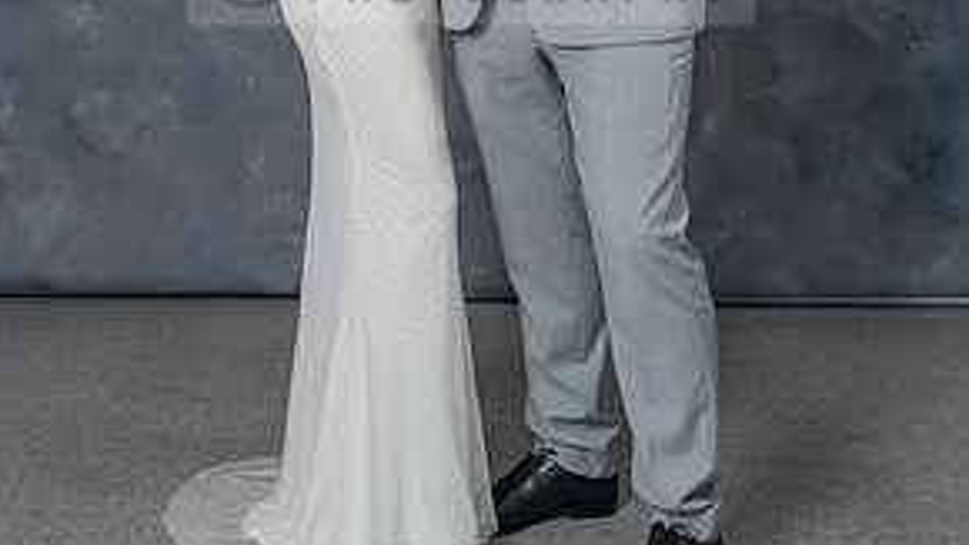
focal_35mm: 91
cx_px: 409
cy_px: -168
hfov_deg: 23.4
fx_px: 2338
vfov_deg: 12.8
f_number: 5.6
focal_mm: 32
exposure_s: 1/160
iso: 200
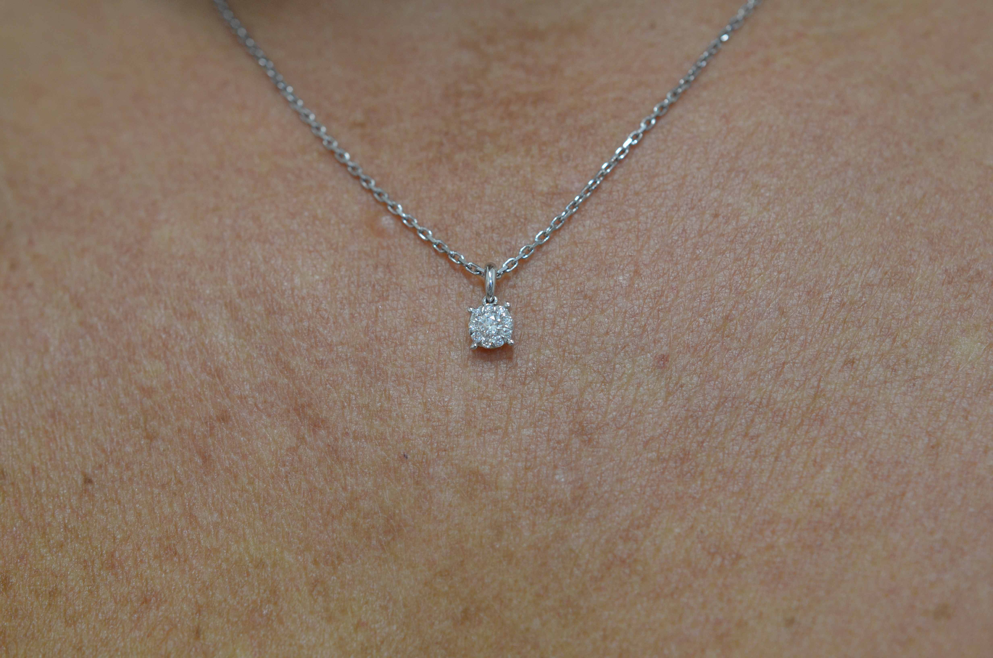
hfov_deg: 33.5
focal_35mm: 60
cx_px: 496
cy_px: 329
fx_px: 1652
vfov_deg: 22.5
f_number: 5.6
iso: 800
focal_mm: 40
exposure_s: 1/60
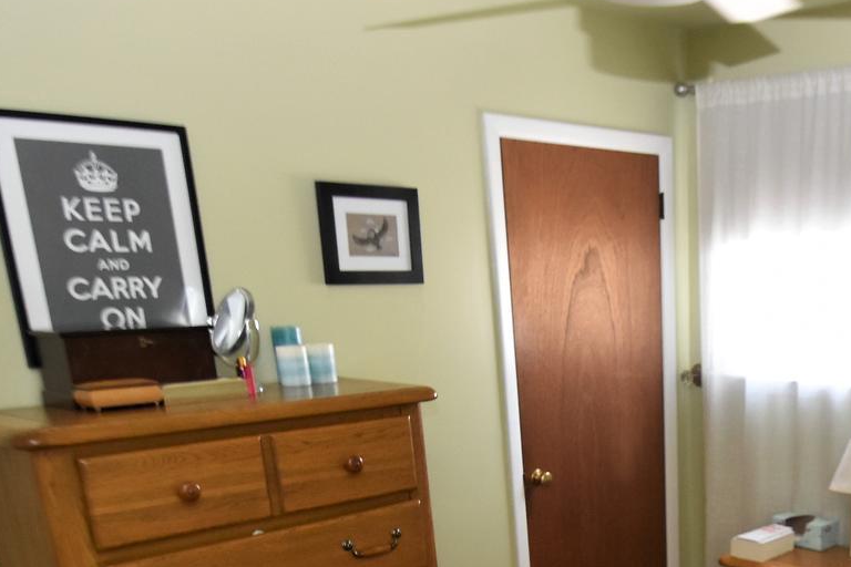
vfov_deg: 31.0
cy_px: 563
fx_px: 945
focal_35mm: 40
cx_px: 756
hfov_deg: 44.4
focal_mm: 10
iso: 1250
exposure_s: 1/60
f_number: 3.5
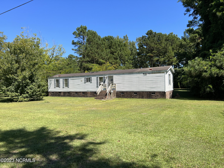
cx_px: 112
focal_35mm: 26
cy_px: 84
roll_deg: +1.4
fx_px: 168
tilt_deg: -0.1
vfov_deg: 53.1
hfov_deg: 67.3
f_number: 1.5
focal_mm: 5.7
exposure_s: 1/2762
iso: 50
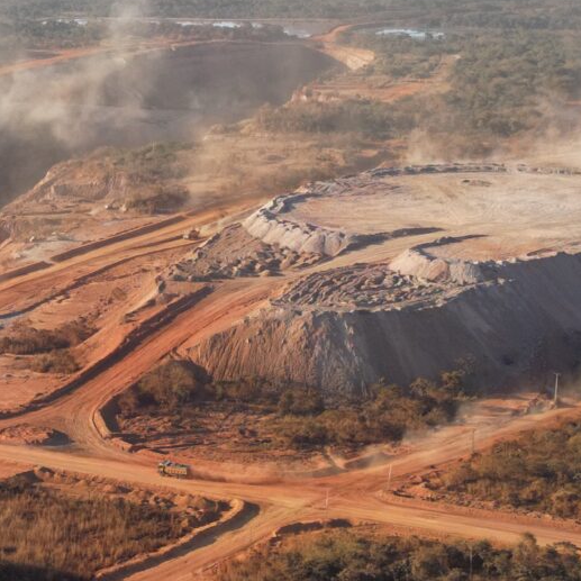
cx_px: -128
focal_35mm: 105
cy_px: 419
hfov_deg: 15.9
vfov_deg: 16.5
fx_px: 1994
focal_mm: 6.72
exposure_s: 1/1500
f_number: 1.7
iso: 130
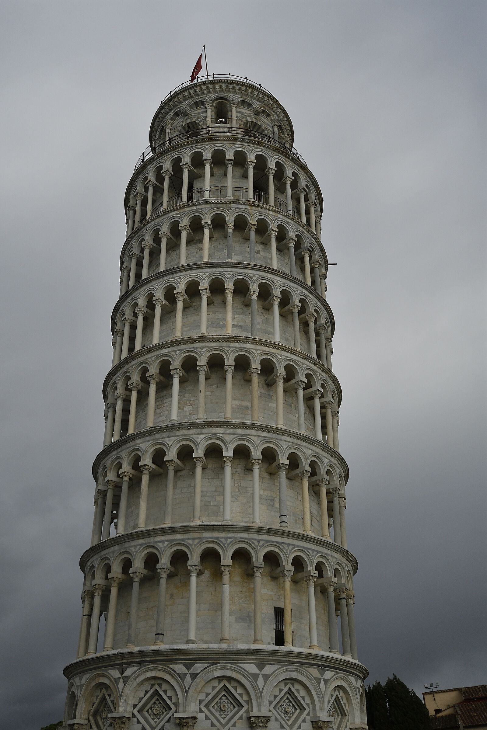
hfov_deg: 36.9
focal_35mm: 36
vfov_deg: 53.1
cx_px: 244
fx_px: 730
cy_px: 365
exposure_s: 1/1250
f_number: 4
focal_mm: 24
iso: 200
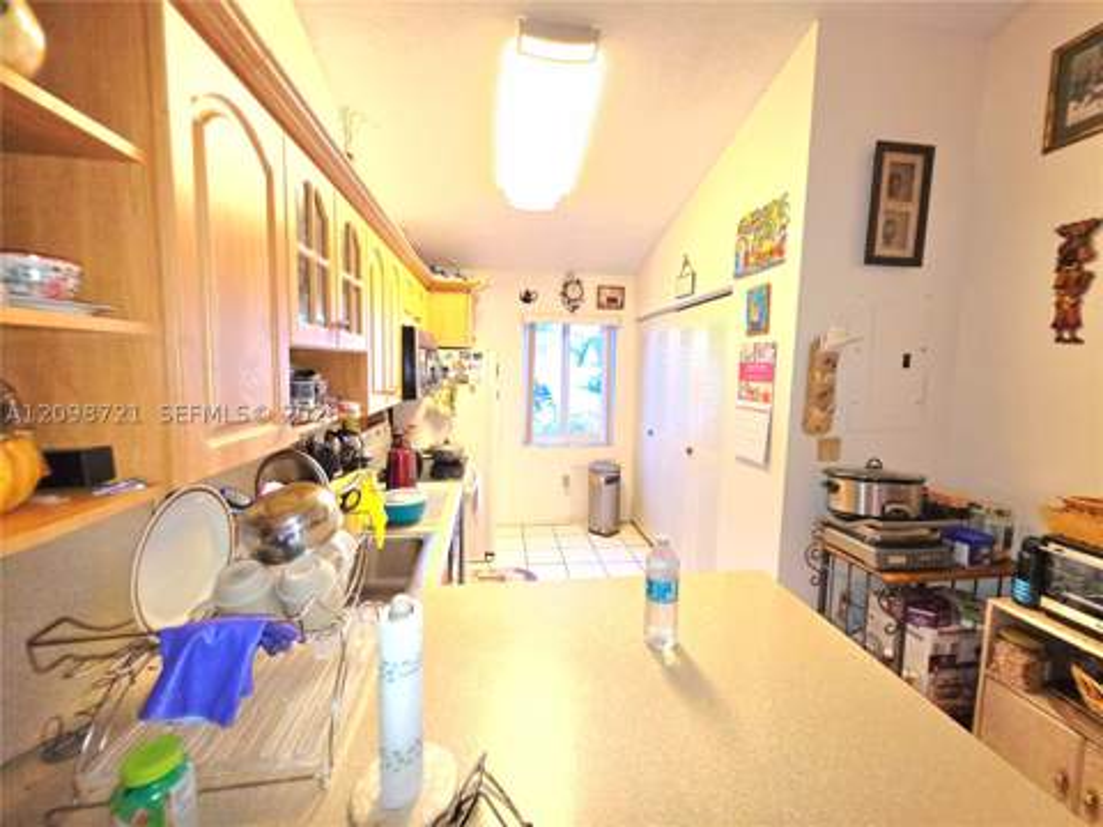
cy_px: 414
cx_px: 552
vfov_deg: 89.9
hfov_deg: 106.2
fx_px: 414
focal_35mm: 13
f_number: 1.9
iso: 160
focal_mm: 2.2
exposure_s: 1/60.2
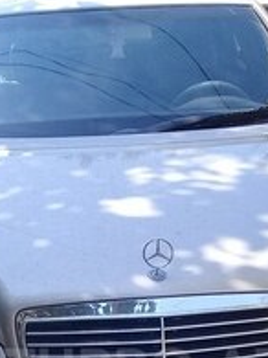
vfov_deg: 23.5
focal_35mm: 79
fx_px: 816
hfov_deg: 18.6
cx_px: 145
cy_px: 369
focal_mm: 3.3
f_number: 2.2
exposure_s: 1/262
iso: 50
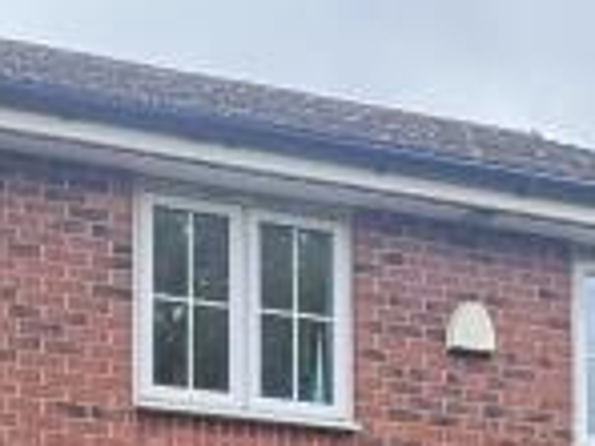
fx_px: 1667
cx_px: 241
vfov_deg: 13.7
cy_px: 792
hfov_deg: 20.2
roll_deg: +0.2
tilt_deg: +5.0
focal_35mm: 97
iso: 40
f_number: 2.2
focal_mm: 2.22
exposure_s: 1/151
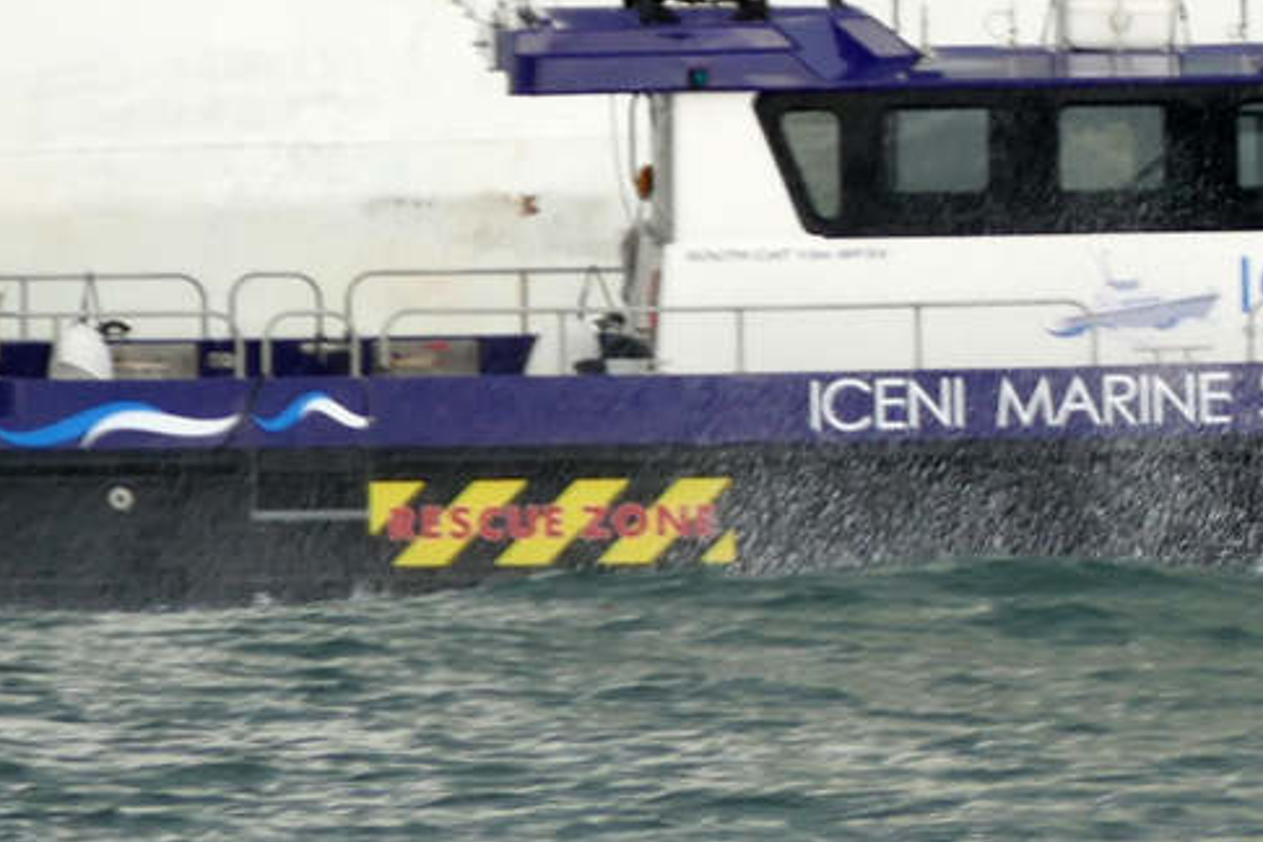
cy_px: 19
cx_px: 1102
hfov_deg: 1.1
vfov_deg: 0.7
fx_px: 67144
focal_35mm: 1914
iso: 125
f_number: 4
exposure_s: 1/125
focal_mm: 146
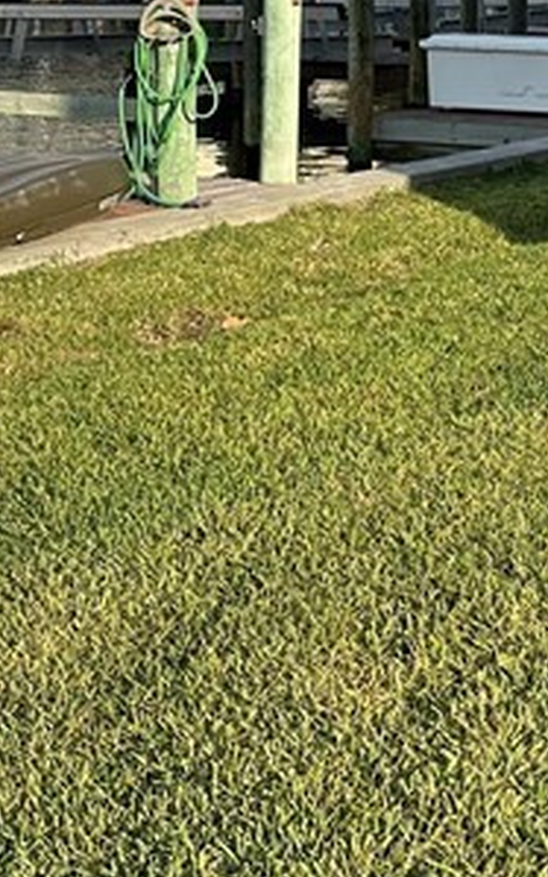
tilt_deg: -3.9
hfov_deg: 14.0
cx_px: 856
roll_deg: -1.4
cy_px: -12
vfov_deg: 22.8
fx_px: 2078
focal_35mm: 87
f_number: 1.78
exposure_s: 1/4184
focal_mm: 6.86
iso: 80
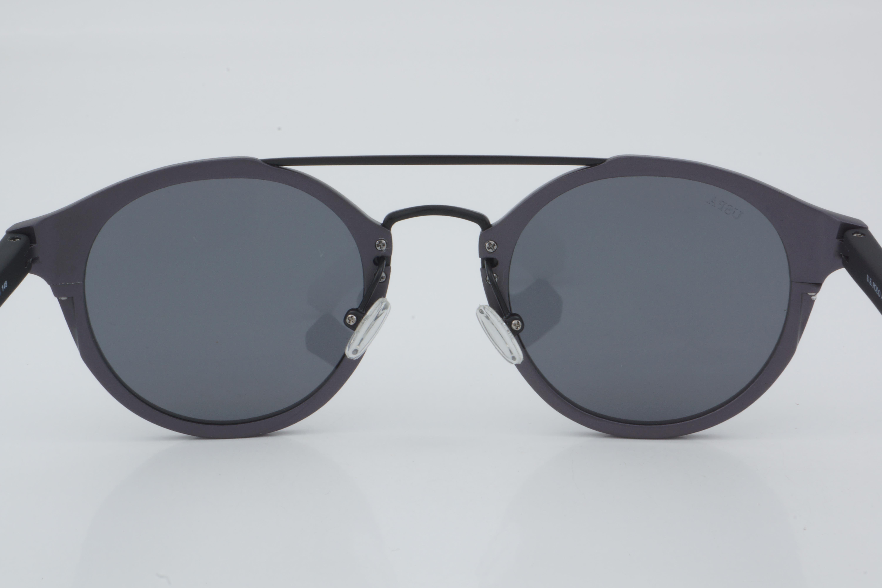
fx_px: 2021
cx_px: 441
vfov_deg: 16.6
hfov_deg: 24.6
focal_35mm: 82
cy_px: 294
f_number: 32
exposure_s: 1/3
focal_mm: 55
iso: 100
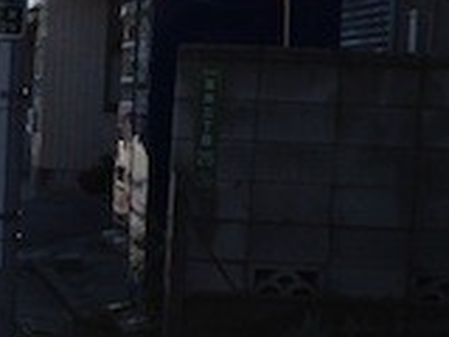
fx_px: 1816
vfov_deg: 10.6
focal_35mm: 140
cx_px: -149
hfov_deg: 13.5
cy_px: 185
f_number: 2.4
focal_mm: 4.28
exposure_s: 1/1416
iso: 64
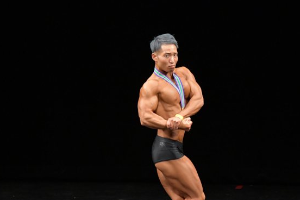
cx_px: 177
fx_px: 3333
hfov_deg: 5.2
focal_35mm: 400
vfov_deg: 3.4
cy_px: 139
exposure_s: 1/400
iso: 3200
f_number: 5.6
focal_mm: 190
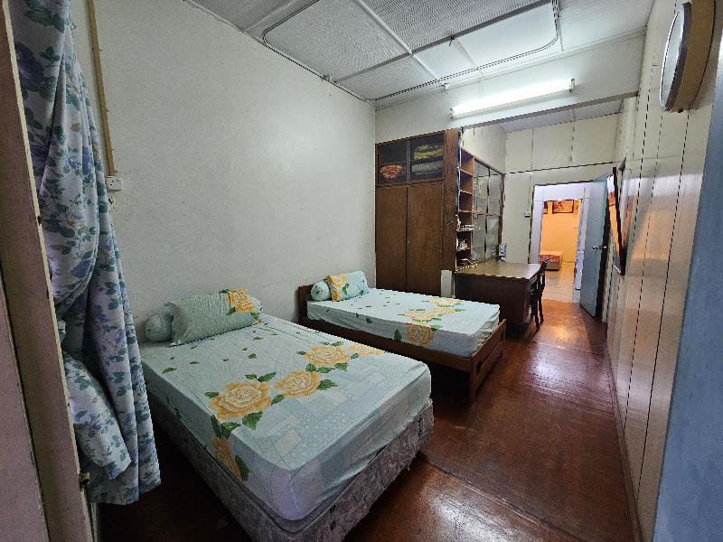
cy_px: 271
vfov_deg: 89.9
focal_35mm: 13
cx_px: 362
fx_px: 272
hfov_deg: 106.2
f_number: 2.2
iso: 320
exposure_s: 1/33.3
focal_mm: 2.2
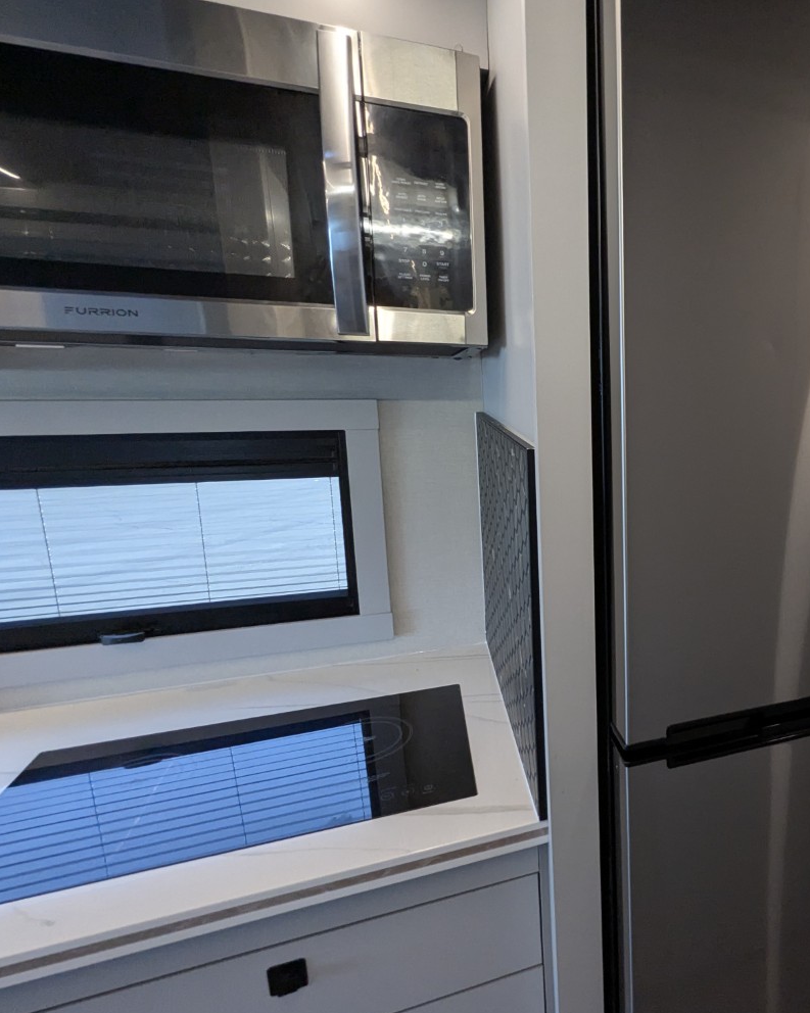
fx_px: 660
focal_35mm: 22
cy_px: 502
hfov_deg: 55.7
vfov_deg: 75.1
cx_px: 710
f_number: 2.2
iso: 255
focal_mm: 2.35
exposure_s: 1/191
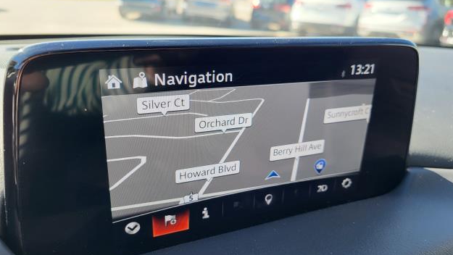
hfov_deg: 66.1
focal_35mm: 29
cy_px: 135
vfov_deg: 40.2
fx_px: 348
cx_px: 227
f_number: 1.8
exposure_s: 1/163
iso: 40
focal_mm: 5.4
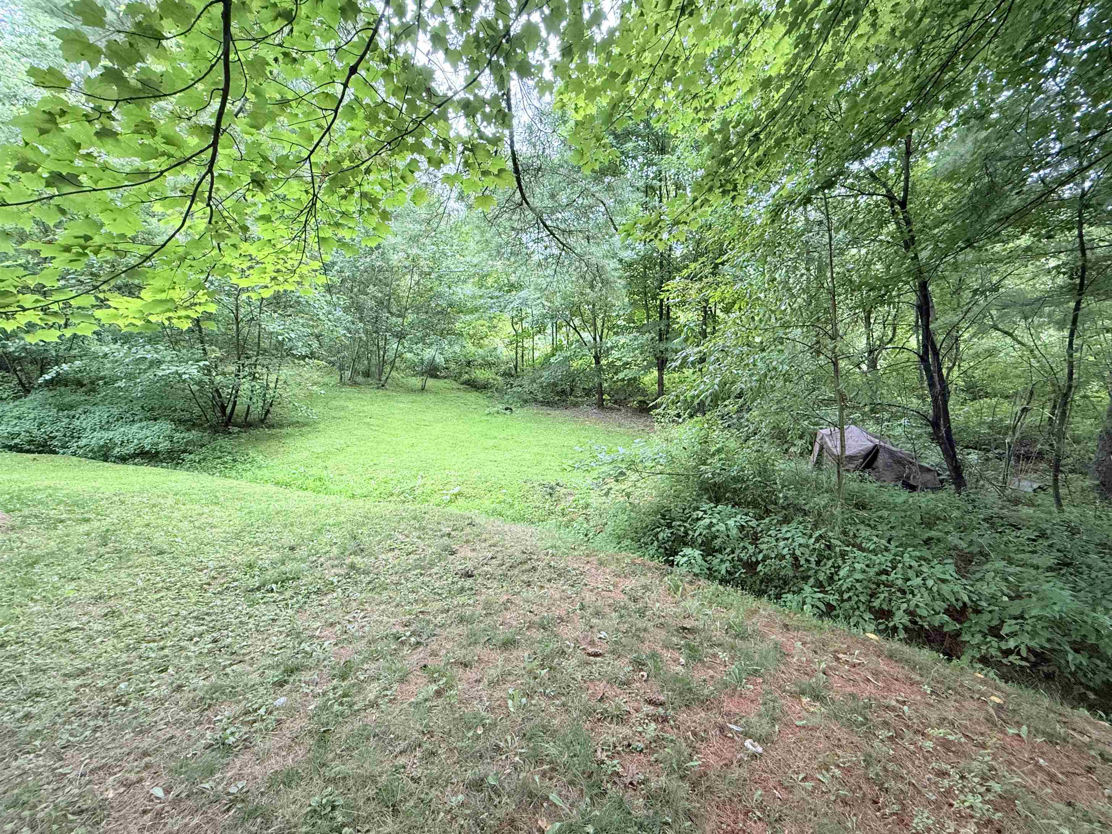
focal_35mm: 14
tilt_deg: -1.1
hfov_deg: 102.1
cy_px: 417
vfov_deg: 85.7
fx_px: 450
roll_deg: -1.0
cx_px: 556
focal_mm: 2.22
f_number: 2.2
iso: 250
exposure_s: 1/99
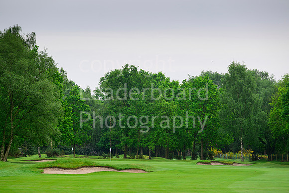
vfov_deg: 8.1
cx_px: 144
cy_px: 96
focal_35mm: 170
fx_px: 1365
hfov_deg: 12.1
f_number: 5
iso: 400
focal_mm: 170
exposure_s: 1/320
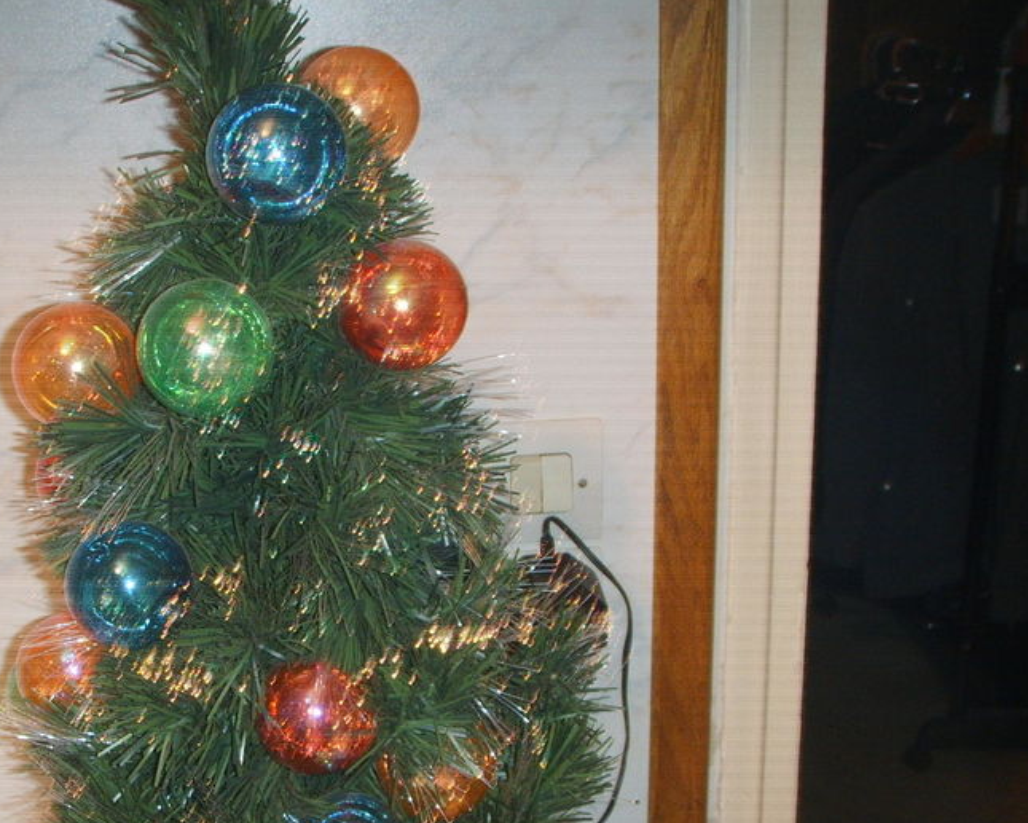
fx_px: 1795
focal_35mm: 59
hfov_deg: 31.6
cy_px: 584
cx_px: 312
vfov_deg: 25.6
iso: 100
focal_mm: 6.6
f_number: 3.5
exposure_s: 1/45
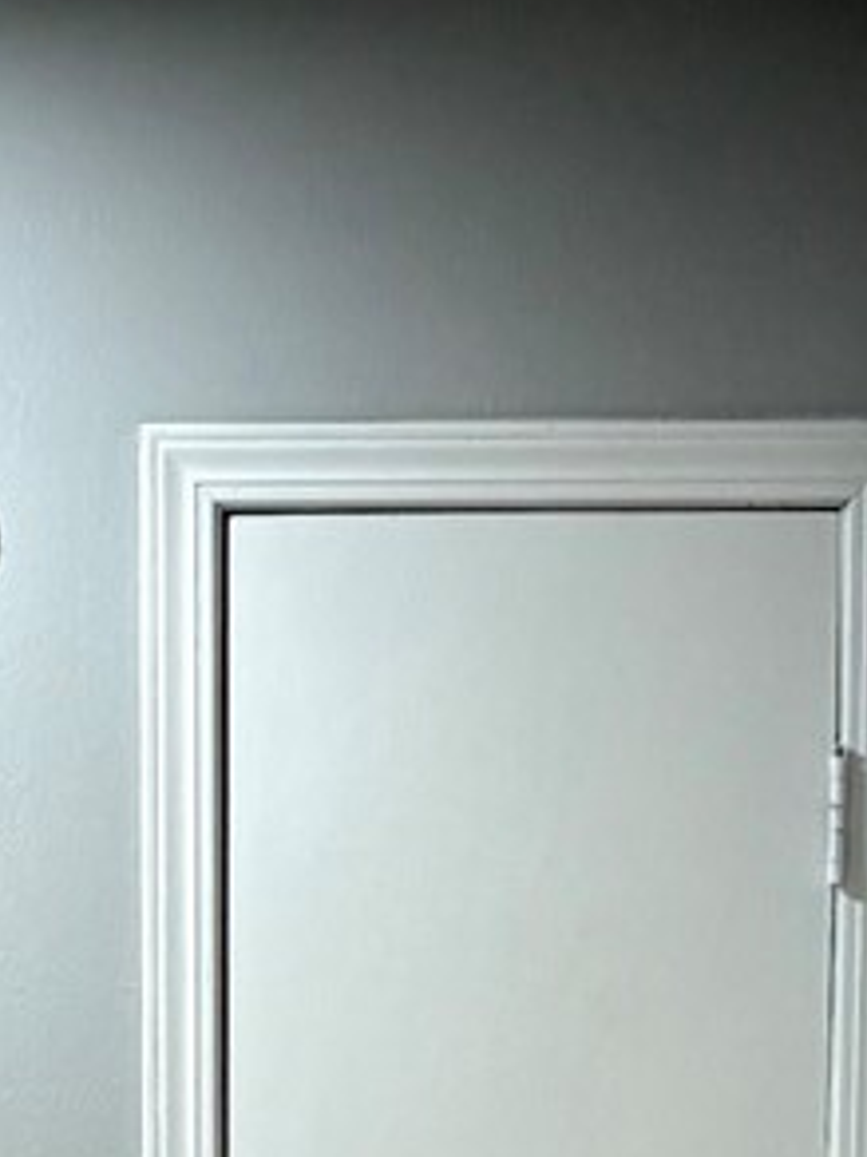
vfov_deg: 10.6
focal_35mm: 171
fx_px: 5711
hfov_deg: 8.7
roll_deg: -0.2
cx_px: 178
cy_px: 2282
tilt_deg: -10.3
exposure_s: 1/60
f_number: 1.6
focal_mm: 5.96
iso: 160
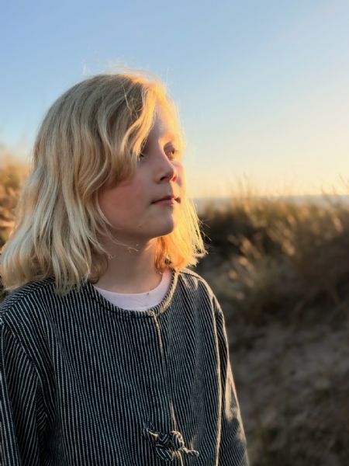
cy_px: 233
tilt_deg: -3.4
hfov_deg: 46.8
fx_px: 403
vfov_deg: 60.0
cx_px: 174
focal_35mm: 30
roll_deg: +0.6
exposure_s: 1/3534
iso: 64
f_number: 1.8
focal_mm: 6.93
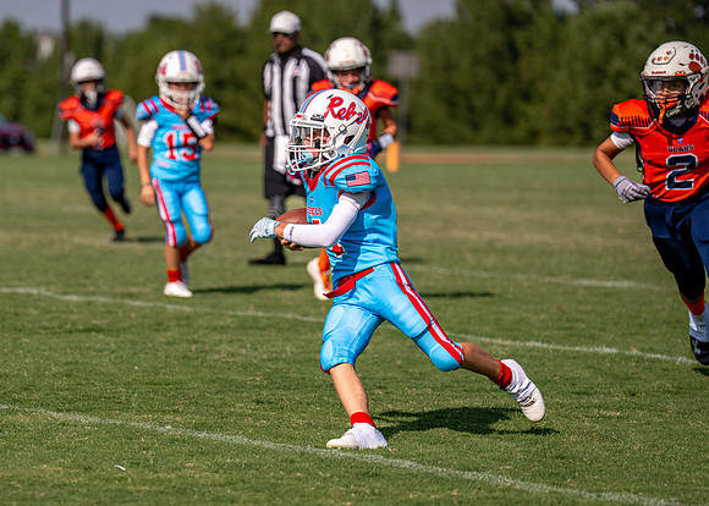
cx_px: 214
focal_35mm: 219
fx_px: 4417
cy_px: 280
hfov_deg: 9.2
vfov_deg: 6.6
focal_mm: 157
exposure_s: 1/4000
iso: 125
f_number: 2.8
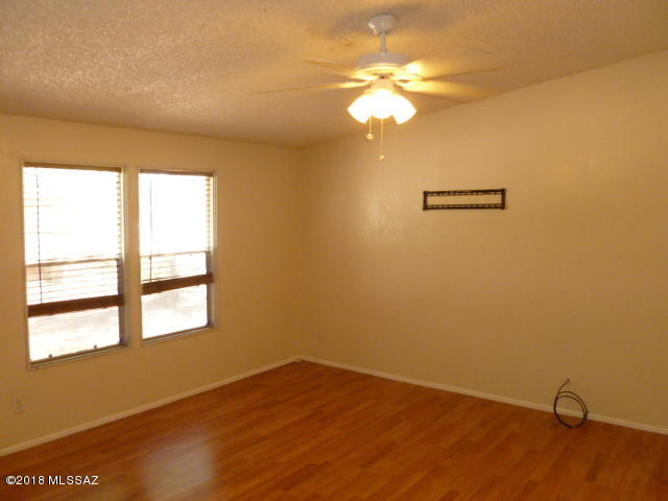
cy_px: 250
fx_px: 540
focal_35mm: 28
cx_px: 334
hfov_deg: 63.4
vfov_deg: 49.7
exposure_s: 1/30
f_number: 3.3
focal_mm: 5
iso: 250
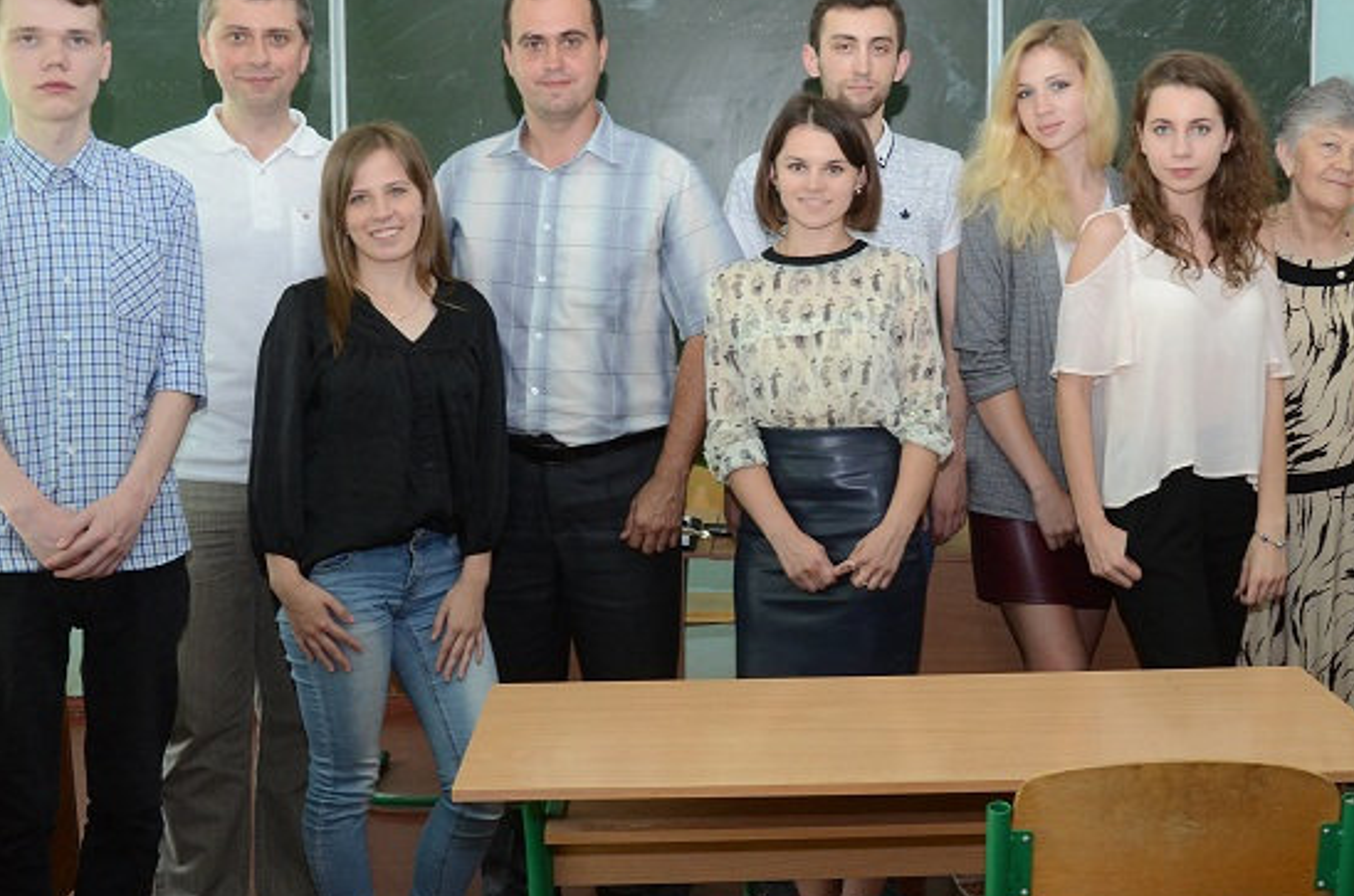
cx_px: 793
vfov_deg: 26.5
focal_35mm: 51
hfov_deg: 39.1
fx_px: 1902
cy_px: 388
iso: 800
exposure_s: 1/60
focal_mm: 25
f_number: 7.1
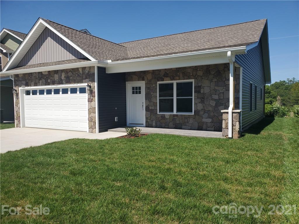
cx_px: 150
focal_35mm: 26
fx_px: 225
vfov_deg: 53.1
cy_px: 112
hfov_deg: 67.3
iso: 50
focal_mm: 4.3
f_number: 2.4
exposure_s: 1/1834
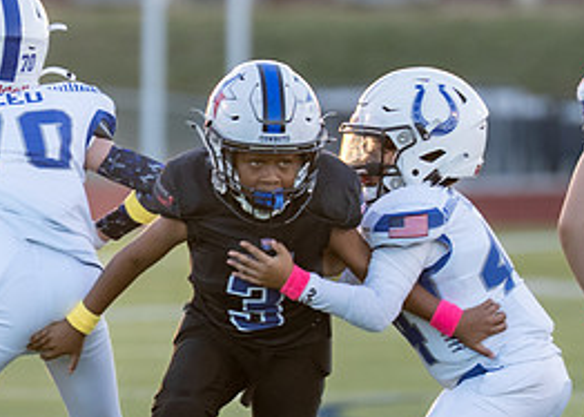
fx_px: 15786
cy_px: 309
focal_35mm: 952
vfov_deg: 1.5
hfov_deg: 2.1
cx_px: 214
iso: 320
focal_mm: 200
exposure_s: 1/640
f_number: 2.8
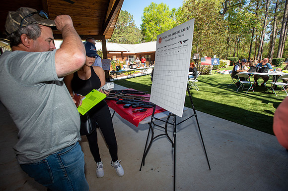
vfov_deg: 70.4
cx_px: 144
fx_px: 136
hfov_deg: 93.3
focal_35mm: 17
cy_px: 96
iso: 100
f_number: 5.6
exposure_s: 1/125
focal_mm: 17
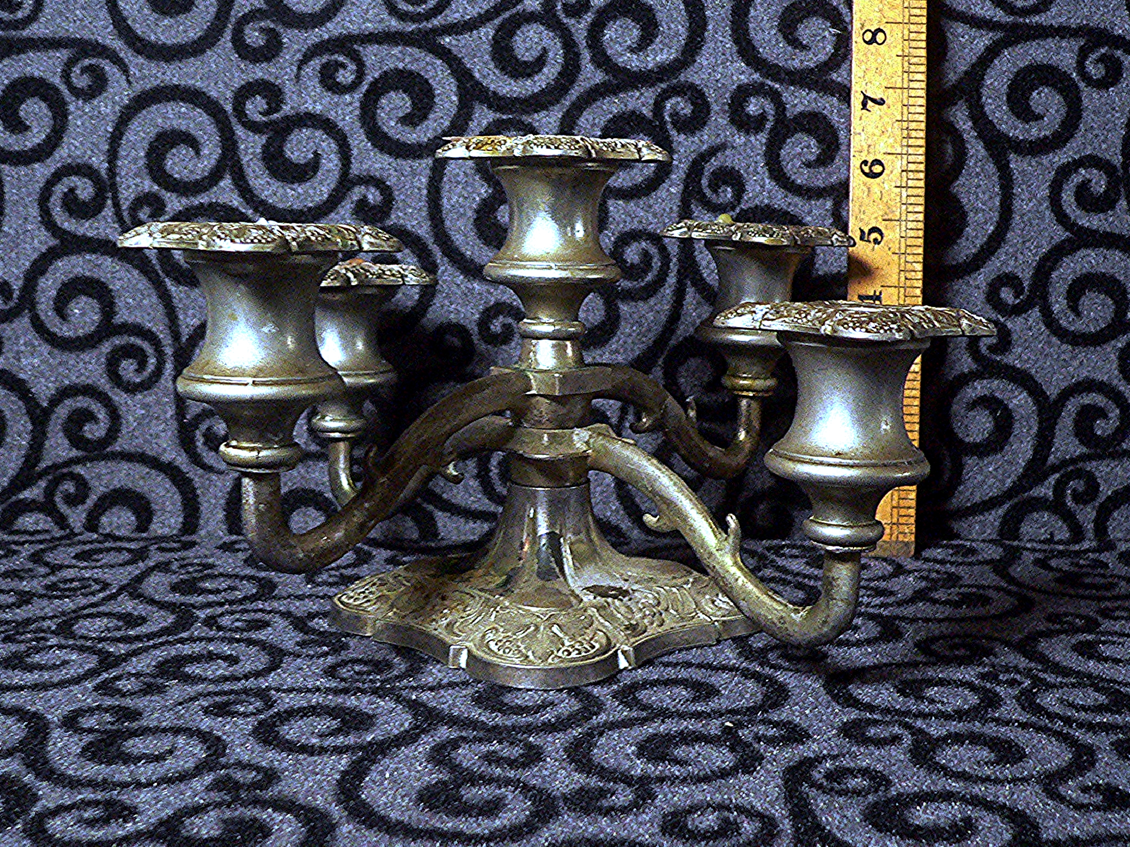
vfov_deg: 39.7
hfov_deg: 51.4
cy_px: 424
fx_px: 1175
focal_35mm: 36
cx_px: 565
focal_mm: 6
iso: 400
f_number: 2.8
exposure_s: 1/13
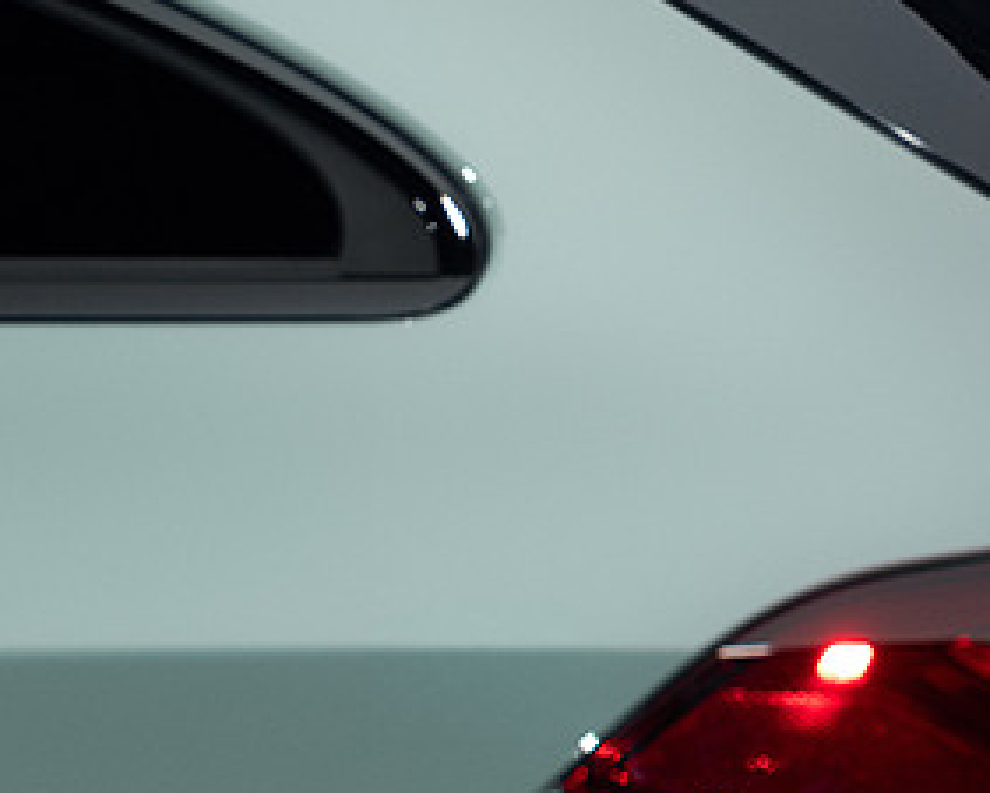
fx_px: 2521
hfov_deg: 21.3
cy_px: -25
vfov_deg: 17.4
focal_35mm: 86
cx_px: 1025
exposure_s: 1/80
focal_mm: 33
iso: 800
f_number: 2.8
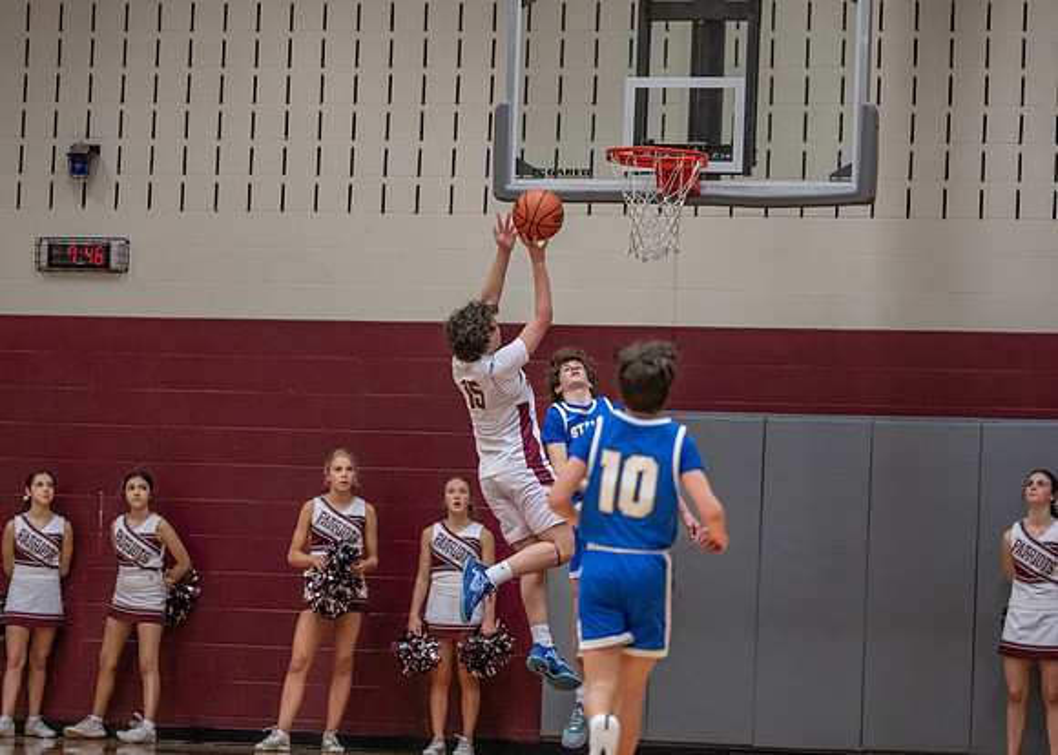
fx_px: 5823
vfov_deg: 7.4
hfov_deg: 10.4
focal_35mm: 194
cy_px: 378
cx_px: 529
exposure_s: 1/1000
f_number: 2.8
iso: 2500
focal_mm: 185
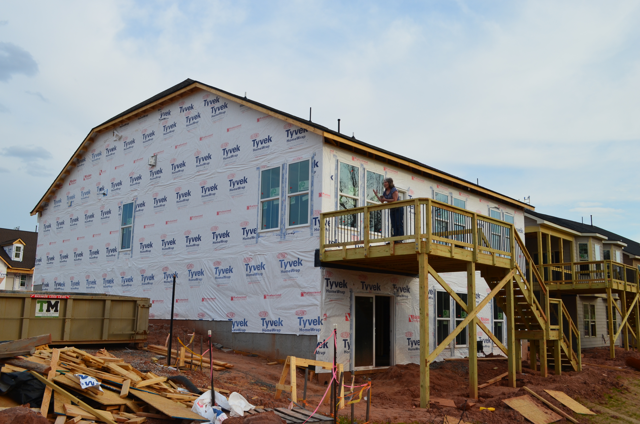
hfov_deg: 57.3
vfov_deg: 39.8
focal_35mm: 33
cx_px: 320
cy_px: 212
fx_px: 585
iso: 200
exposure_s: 1/250
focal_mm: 22
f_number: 10
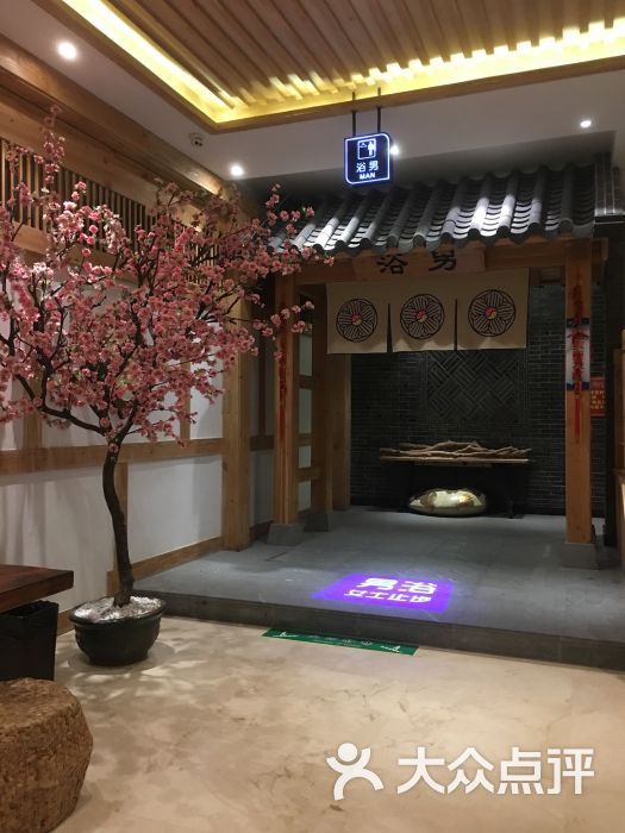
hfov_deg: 48.2
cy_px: 416
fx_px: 698
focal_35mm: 29
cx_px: 312
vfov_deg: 61.7
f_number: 2.2
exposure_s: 1/8
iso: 125
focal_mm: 4.15
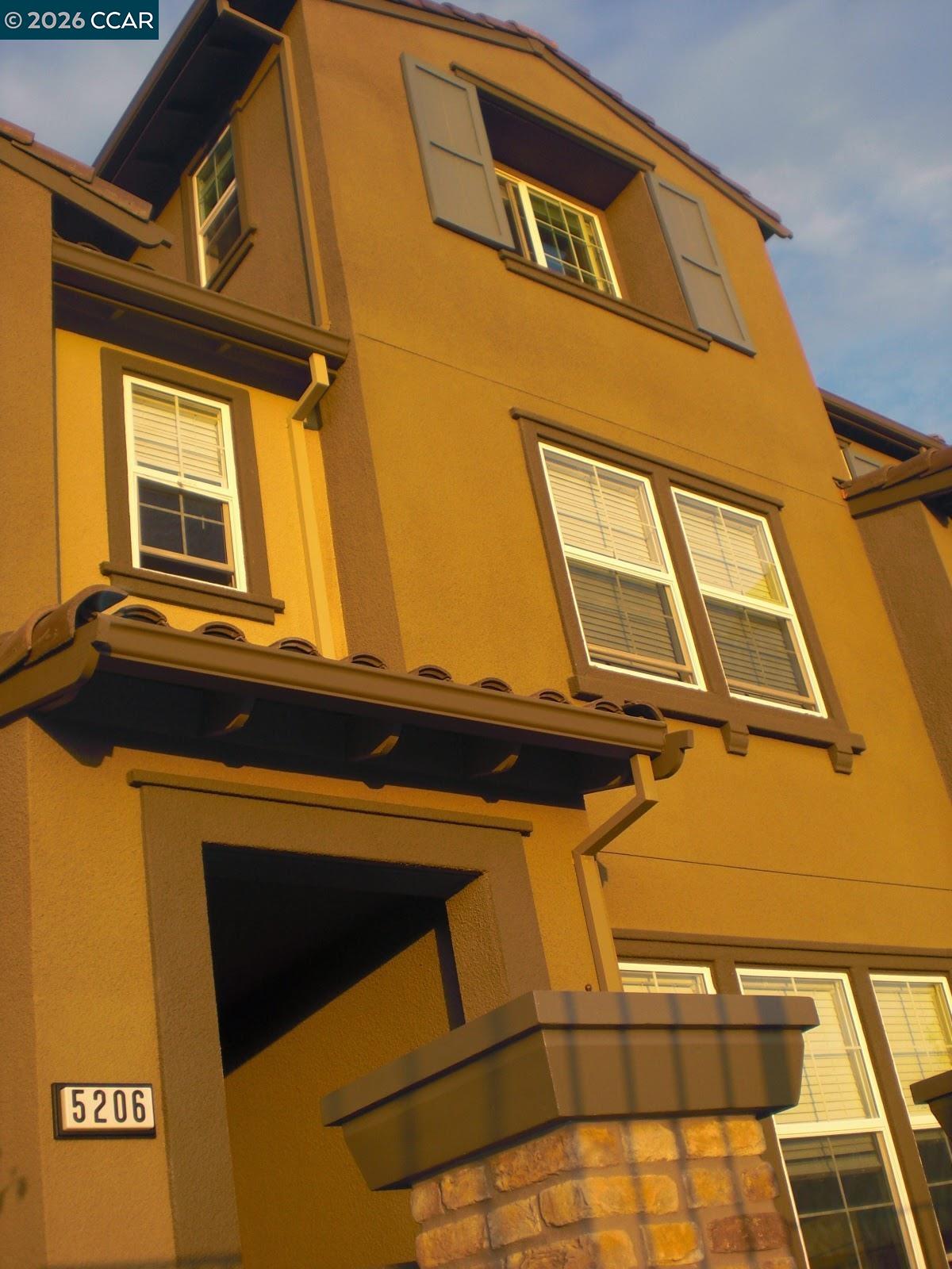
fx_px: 1393
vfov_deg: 49.0
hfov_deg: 37.7
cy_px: 634
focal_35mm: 38
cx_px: 476
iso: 64
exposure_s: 1/160
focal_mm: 6.3
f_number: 3.1
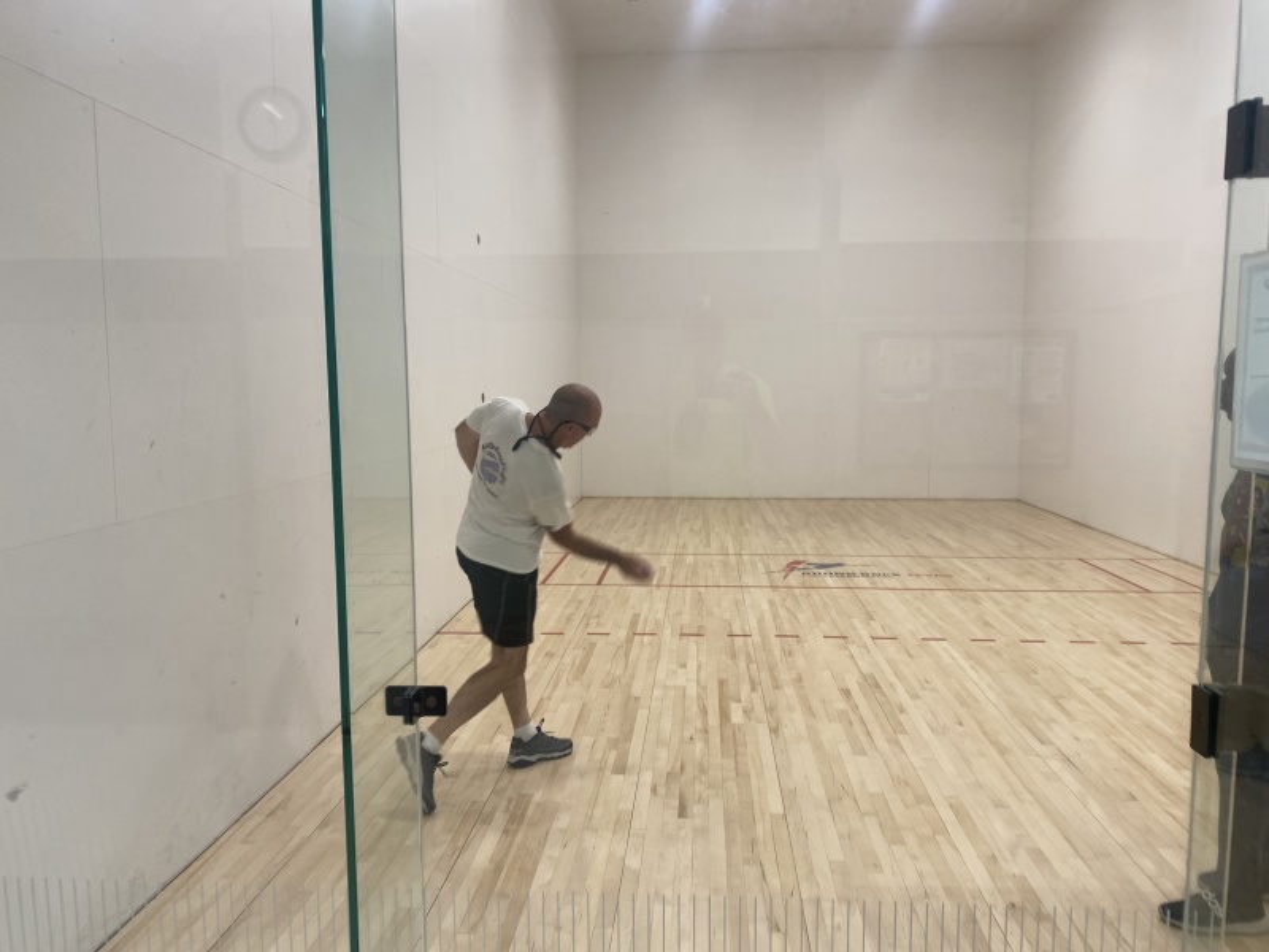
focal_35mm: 26
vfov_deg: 53.1
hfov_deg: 67.3
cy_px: 476
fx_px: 953
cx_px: 634
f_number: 1.8
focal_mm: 4.25
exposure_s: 1/120
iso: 64
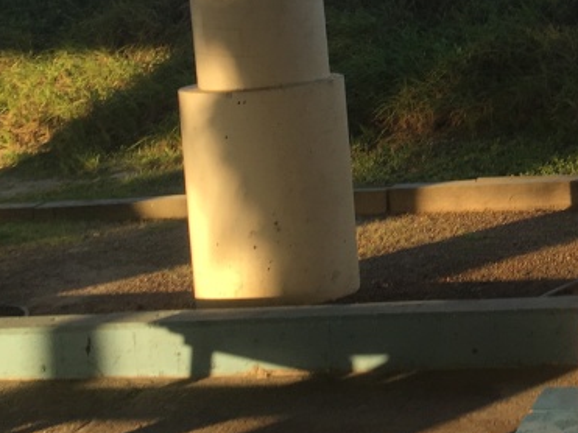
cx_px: 707
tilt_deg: +1.1
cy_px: 8
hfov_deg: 22.4
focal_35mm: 80
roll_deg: +2.2
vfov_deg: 18.0
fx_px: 1335
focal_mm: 4.15
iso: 25
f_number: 2.2
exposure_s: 1/478
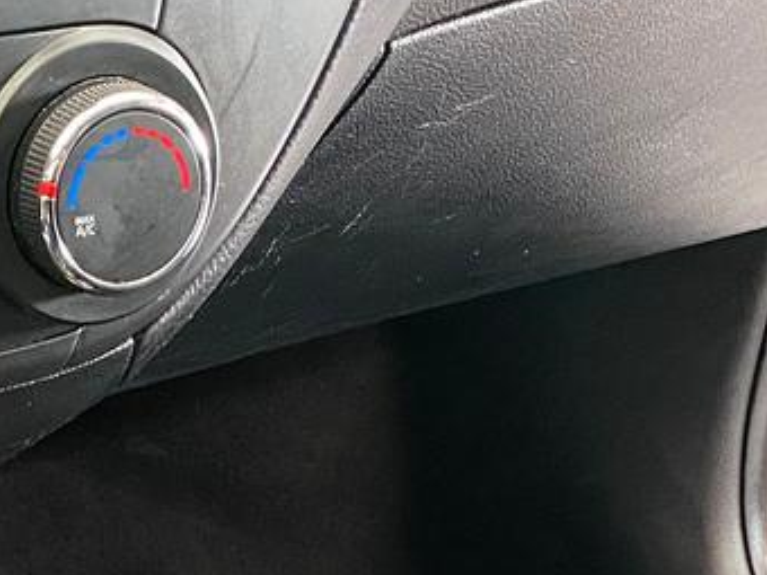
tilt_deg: -43.2
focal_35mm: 98
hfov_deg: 19.1
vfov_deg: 13.4
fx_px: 2171
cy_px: 1064
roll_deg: -3.5
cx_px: -95
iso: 640
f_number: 1.8
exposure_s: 1/30
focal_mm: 4.25
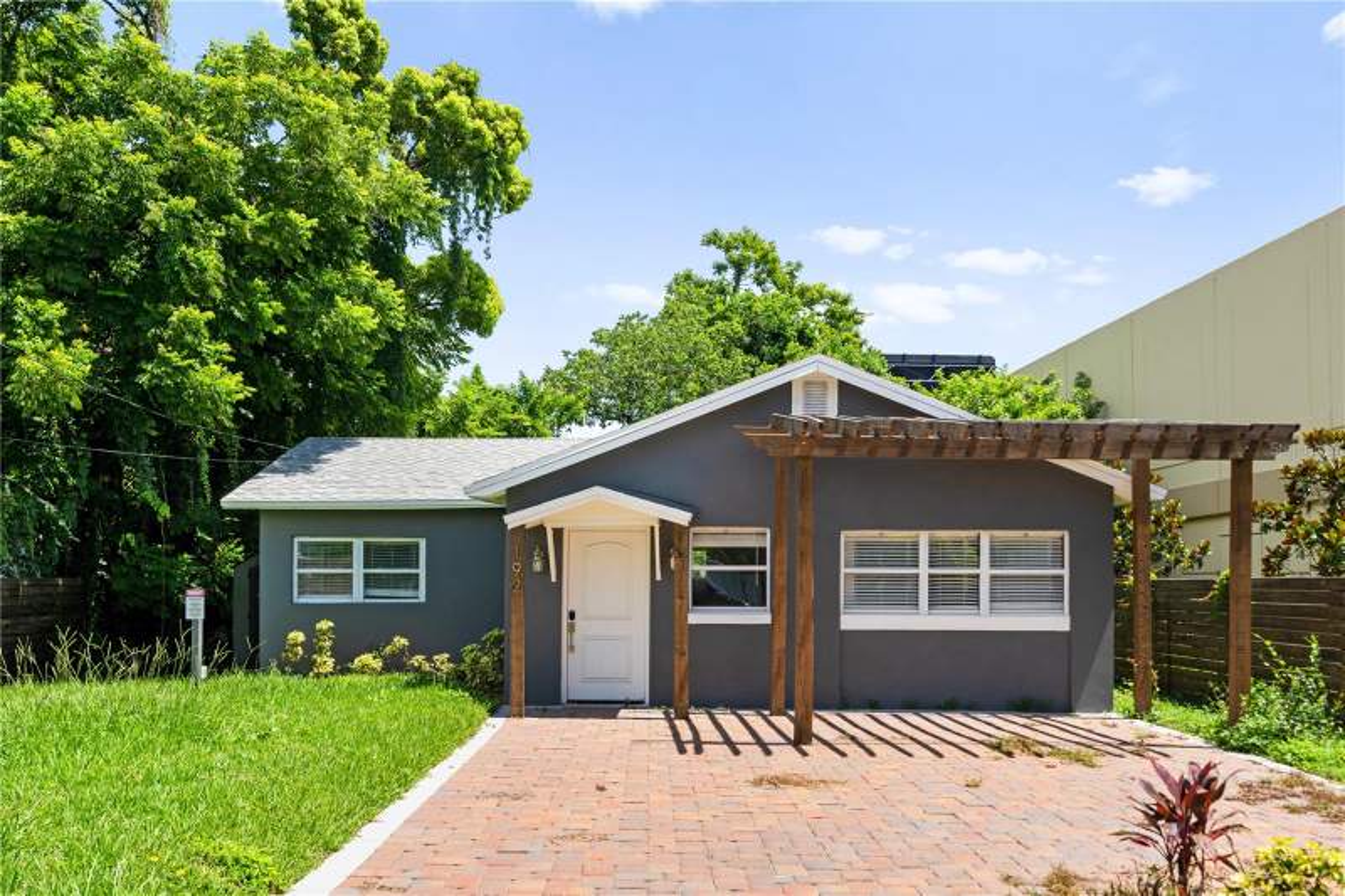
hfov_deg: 57.2
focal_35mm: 33
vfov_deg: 40.0
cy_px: 448
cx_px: 672
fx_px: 1233
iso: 100
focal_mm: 33
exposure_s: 1/250
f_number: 8
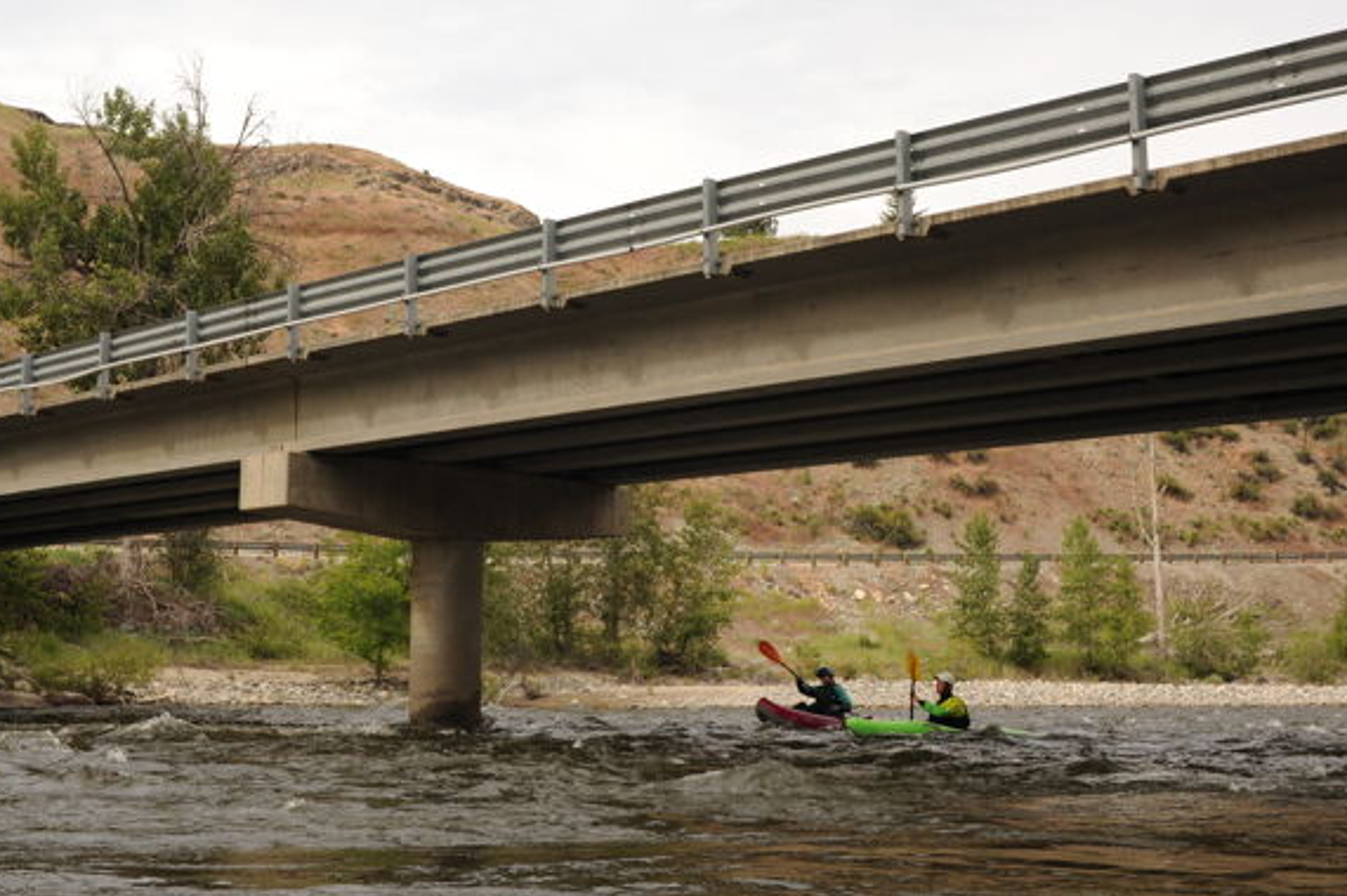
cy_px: 342
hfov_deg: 40.3
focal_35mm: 49
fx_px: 1832
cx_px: 571
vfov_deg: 27.4
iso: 320
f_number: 10
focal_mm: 35
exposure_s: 1/320
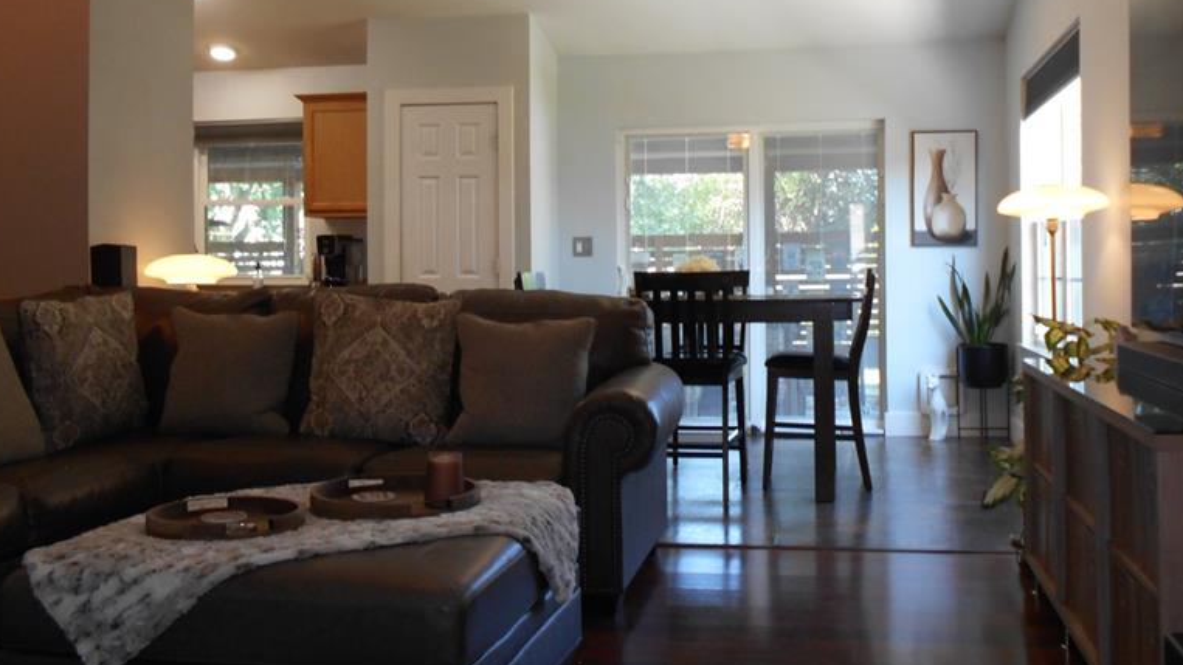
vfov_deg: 31.1
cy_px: 253
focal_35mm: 38
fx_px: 1192
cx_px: 623
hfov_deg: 52.8
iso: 200
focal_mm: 4.6
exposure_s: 1/30
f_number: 3.2
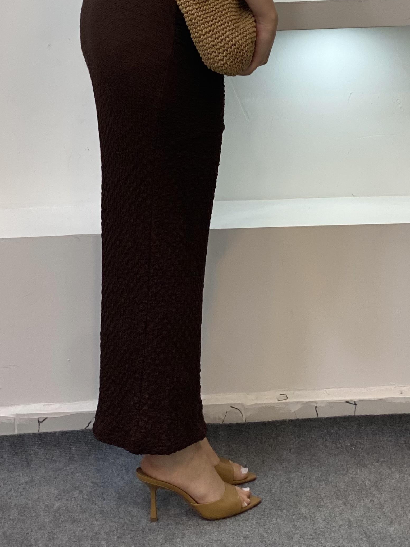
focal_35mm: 99
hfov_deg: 14.9
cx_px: 157
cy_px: 31
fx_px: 1564
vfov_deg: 19.4
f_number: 2
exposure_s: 1/100
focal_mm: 6
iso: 64
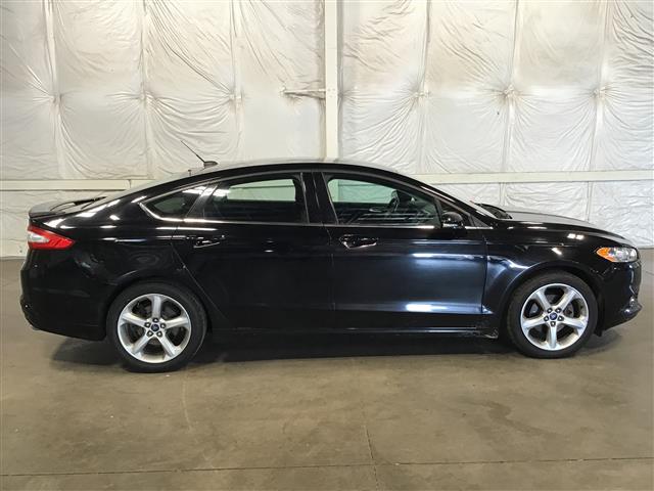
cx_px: 327
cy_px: 246
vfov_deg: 45.4
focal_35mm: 31
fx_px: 586
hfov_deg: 58.4
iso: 64
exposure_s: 1/30
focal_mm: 3.3
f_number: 2.4
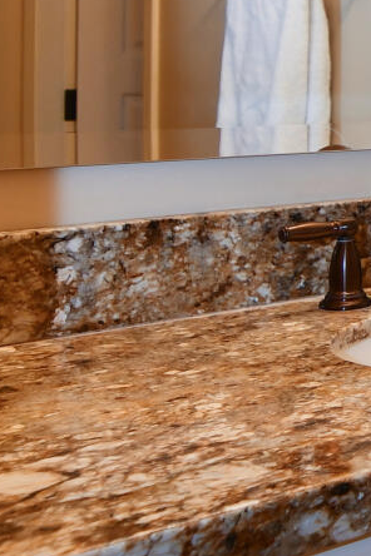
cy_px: 61
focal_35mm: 72
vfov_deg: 27.1
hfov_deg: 14.7
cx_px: 789
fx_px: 1113
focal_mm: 11
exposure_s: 1/60
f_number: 4
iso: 450
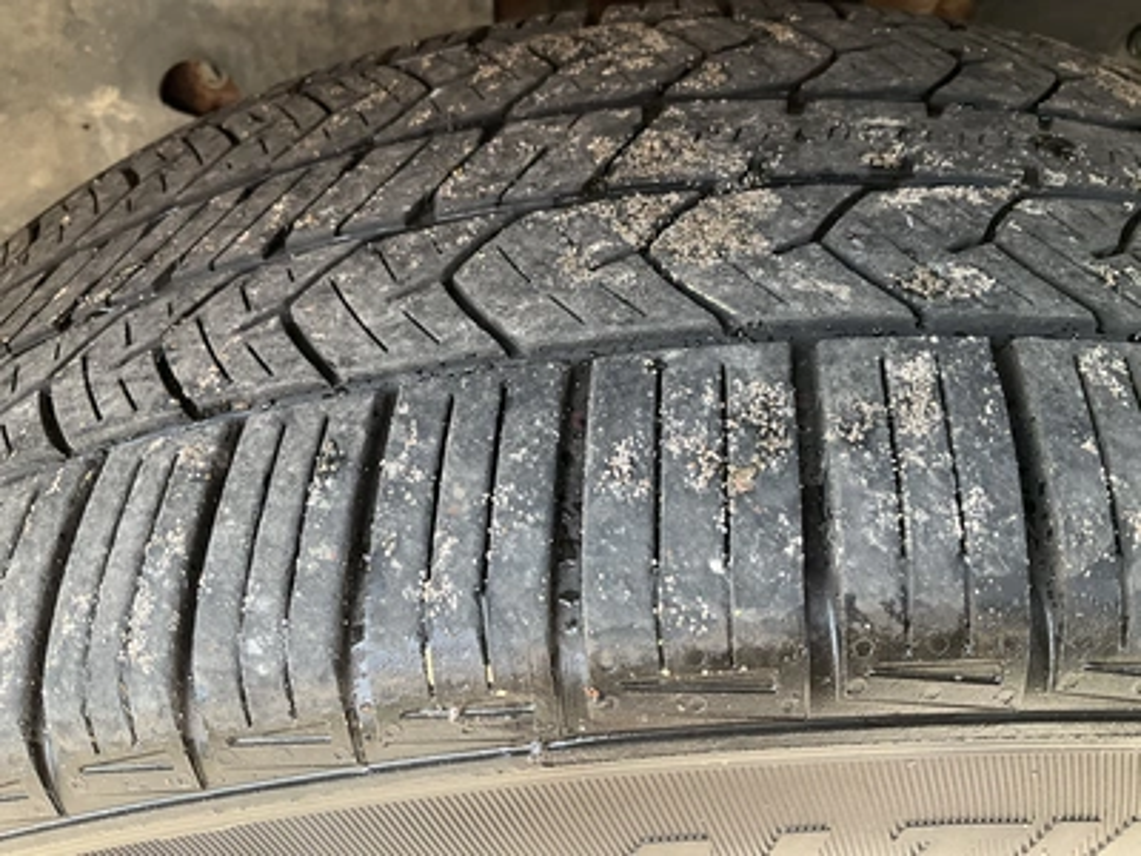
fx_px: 956
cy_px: 428
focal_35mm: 29
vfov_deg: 48.2
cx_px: 570
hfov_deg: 61.7
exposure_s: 1/122
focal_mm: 3
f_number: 1.8
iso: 64
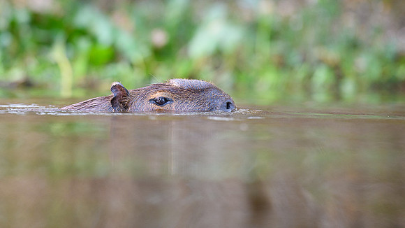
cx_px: 147
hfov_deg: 7.6
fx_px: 3060
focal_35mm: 285
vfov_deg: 4.3
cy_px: 44
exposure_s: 1/1000
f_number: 3.5
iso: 1250
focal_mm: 200
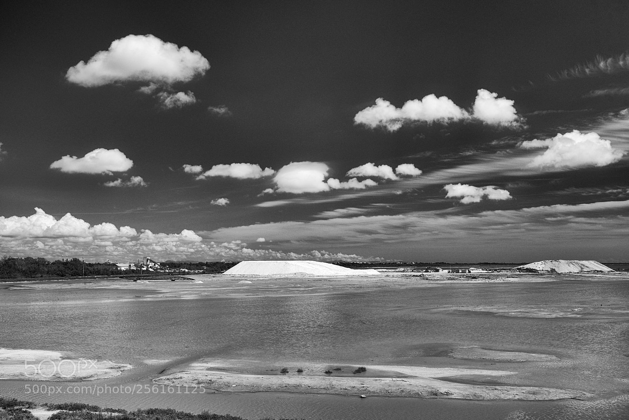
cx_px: 314
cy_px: 210
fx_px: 594
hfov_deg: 55.8
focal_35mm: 34
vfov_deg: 38.9
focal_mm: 34
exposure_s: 1/250
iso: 200
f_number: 8
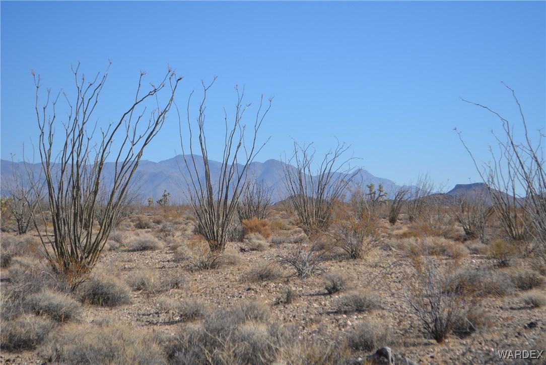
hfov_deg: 24.6
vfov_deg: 16.6
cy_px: 182
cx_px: 273
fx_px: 1252
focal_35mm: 82
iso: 400
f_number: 7.1
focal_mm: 55
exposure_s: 1/1600
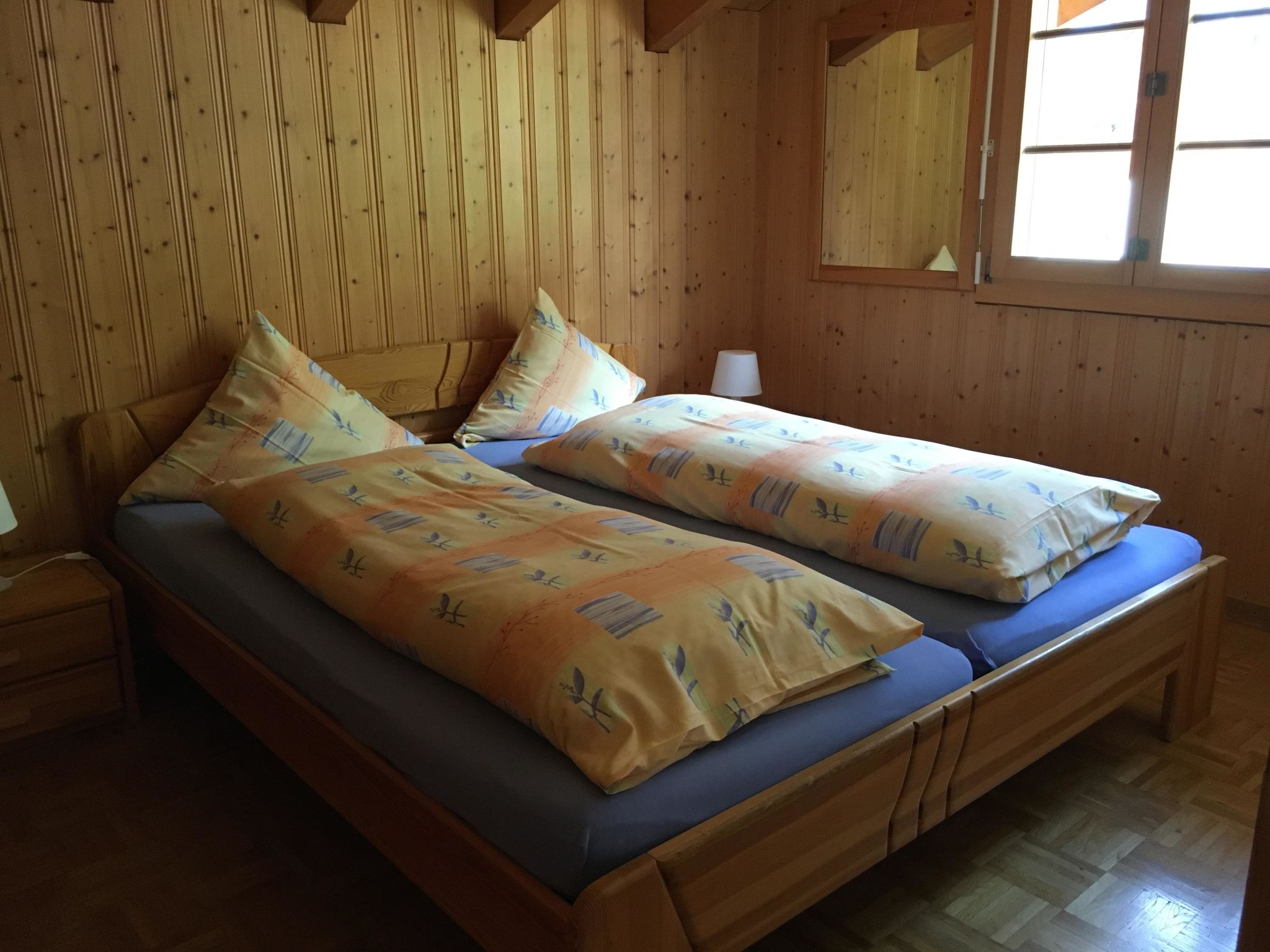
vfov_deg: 48.2
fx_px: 1064
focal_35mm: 29
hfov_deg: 61.7
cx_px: 635
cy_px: 476
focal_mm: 4.15
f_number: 2.2
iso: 250
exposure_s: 1/33
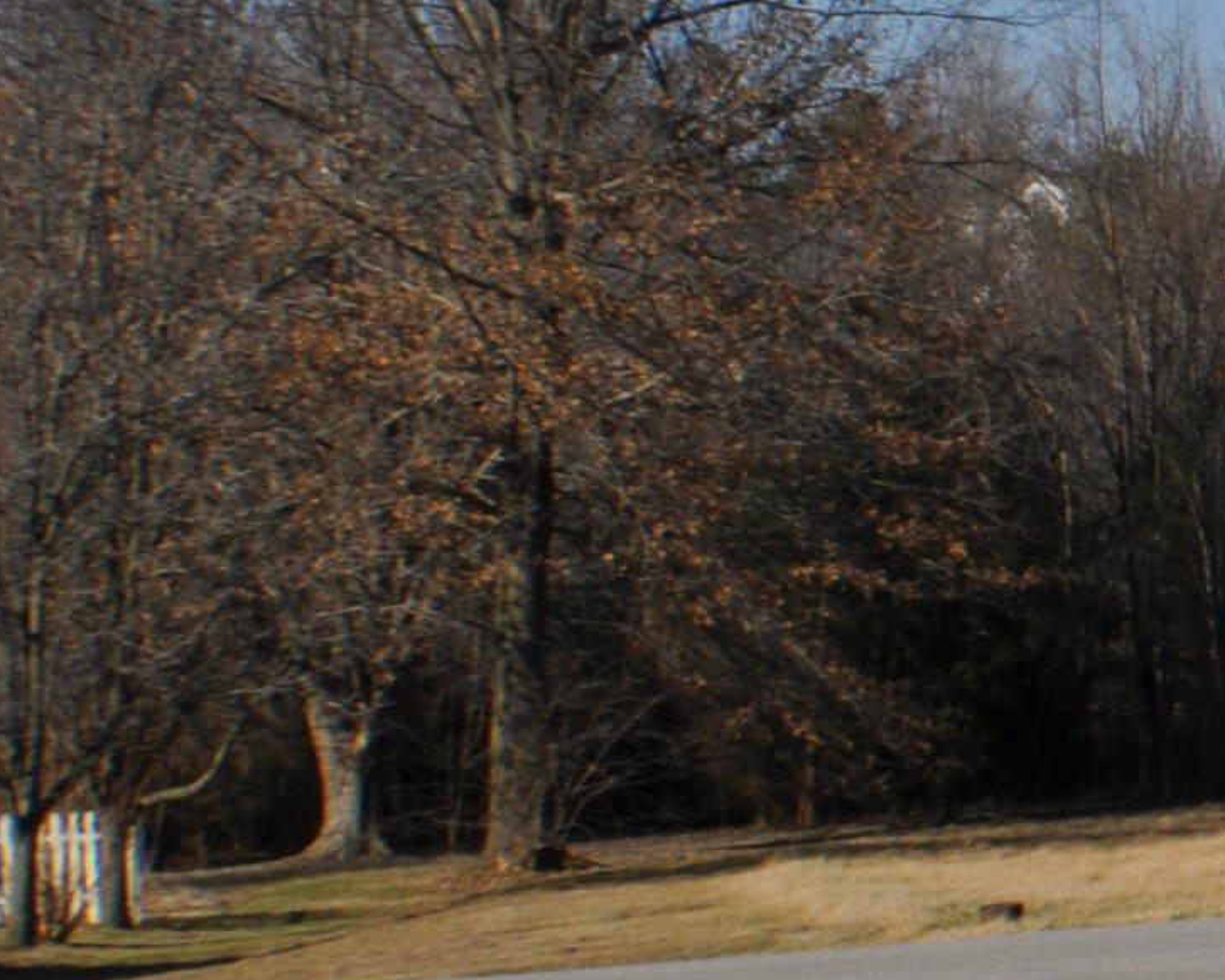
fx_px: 6744
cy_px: 331
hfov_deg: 9.8
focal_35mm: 186
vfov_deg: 8.3
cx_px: 2280
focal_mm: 32
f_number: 16
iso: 200
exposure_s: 1/200
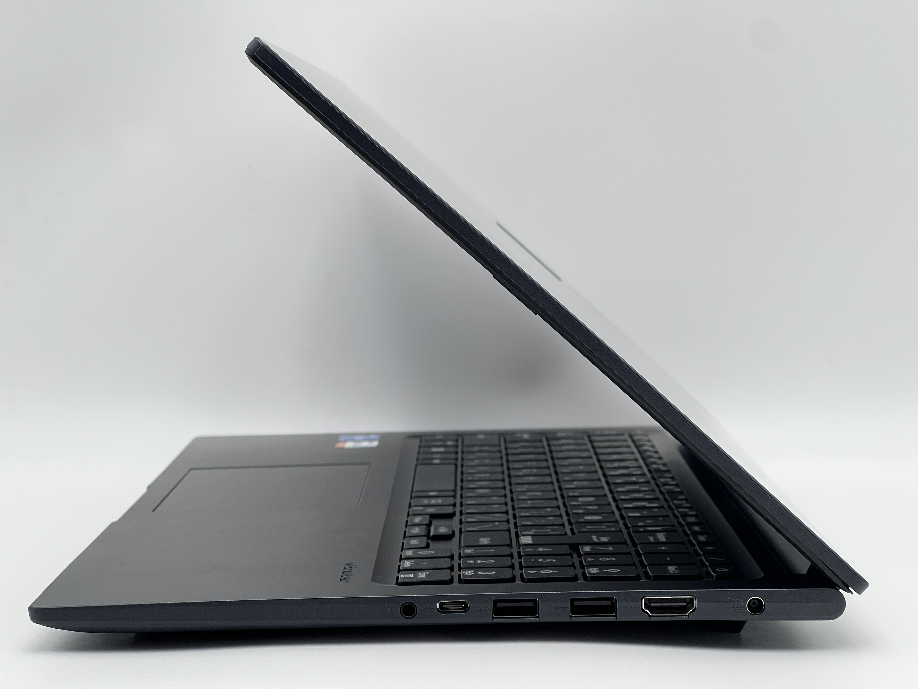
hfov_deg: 25.3
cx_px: 459
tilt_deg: -4.6
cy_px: 344
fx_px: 2042
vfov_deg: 19.1
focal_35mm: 77
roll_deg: +0.6
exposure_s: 1/100
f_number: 2.8
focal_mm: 9
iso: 40
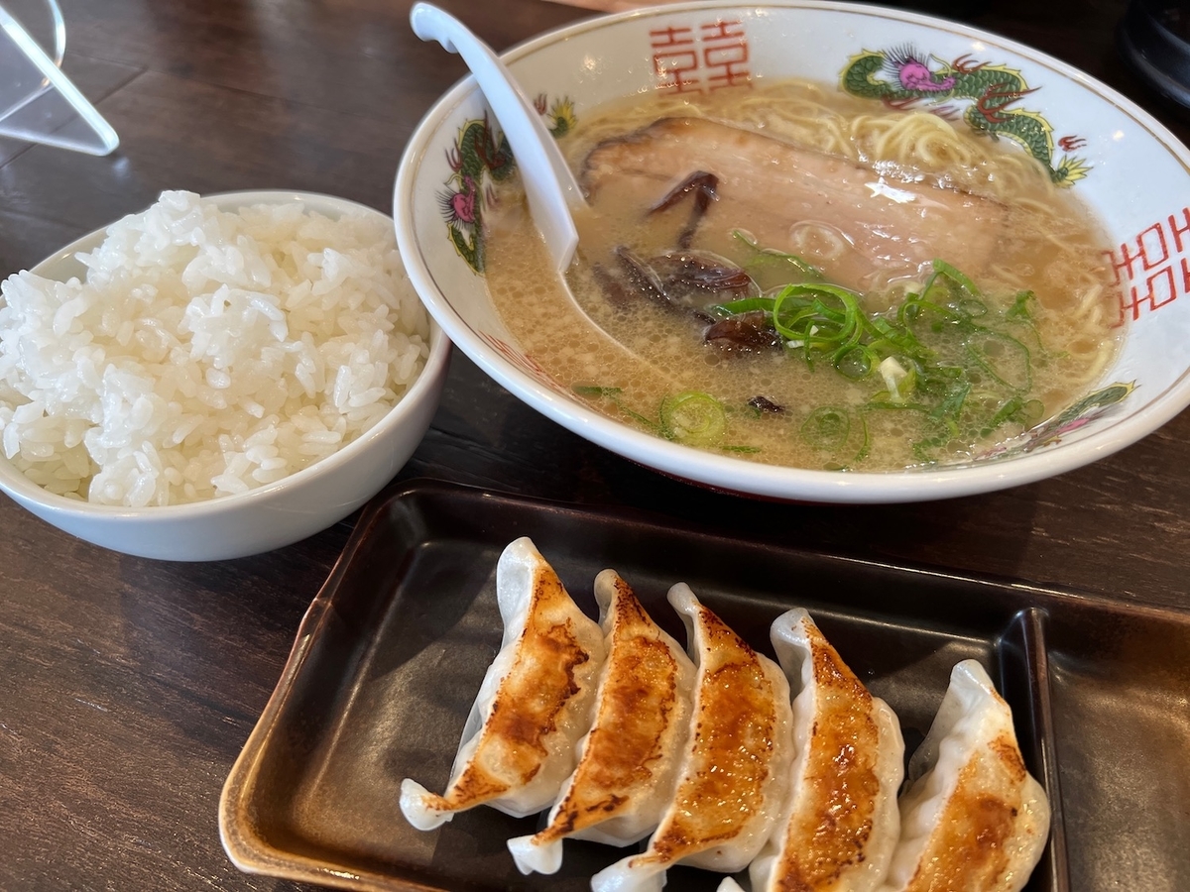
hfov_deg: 67.3
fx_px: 894
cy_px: 446
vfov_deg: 53.1
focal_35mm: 26
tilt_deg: -49.0
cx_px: 595
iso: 125
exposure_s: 1/66
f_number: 1.5
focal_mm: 5.7
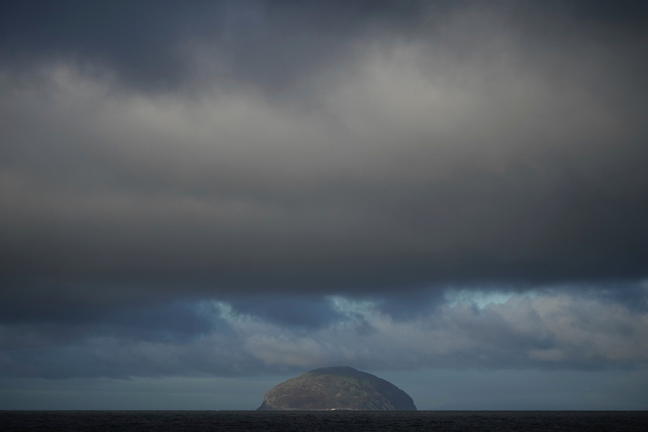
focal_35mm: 114
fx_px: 2052
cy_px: 216
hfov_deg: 17.9
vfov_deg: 12.0
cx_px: 324
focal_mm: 114
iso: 500
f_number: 2.8
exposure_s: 1/8000
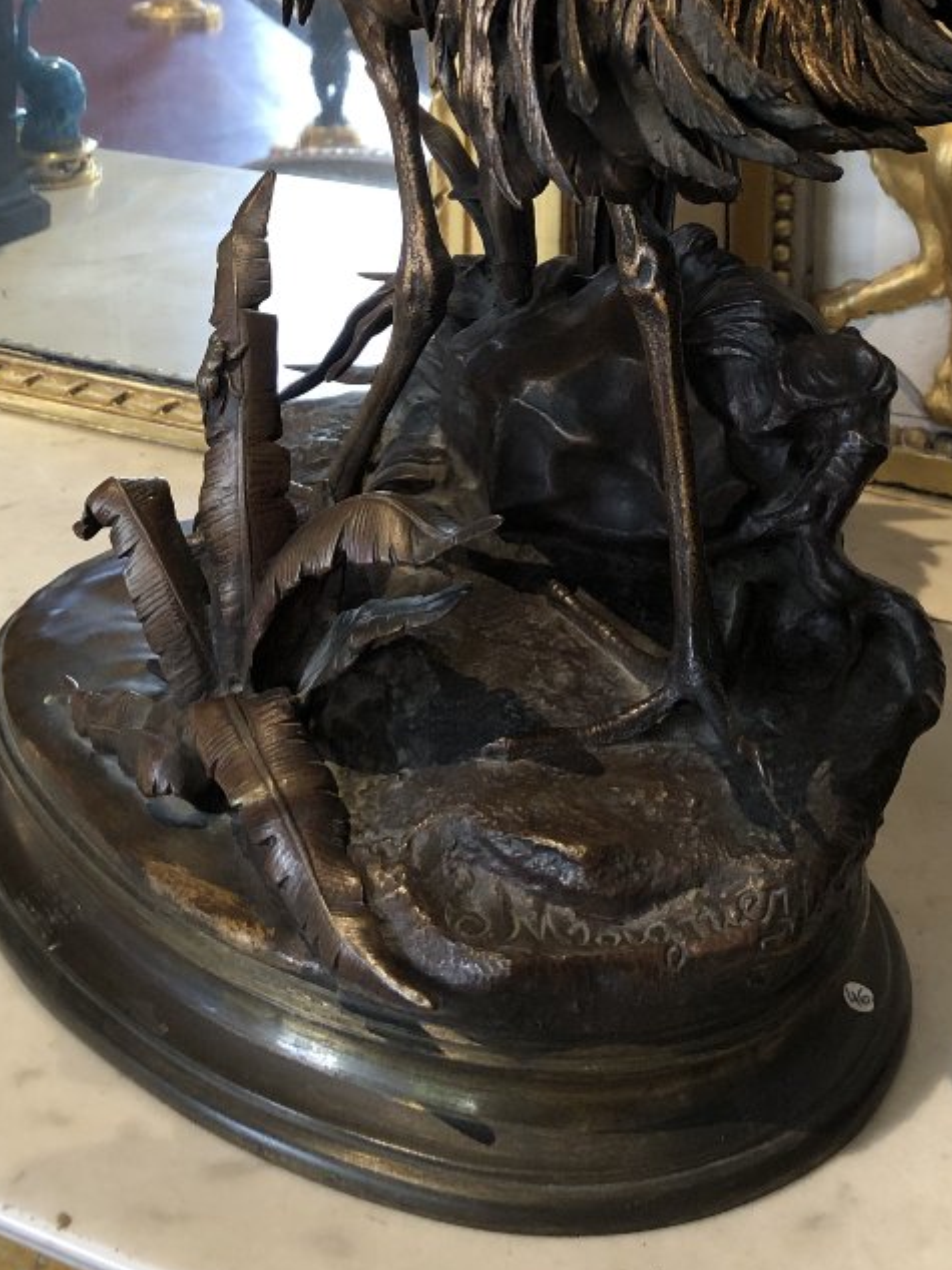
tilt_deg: -12.5
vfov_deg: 33.8
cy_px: 78
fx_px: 1945
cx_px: 525
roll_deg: -0.5
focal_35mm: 53
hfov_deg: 27.5
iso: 40
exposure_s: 1/21
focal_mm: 4
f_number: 1.8
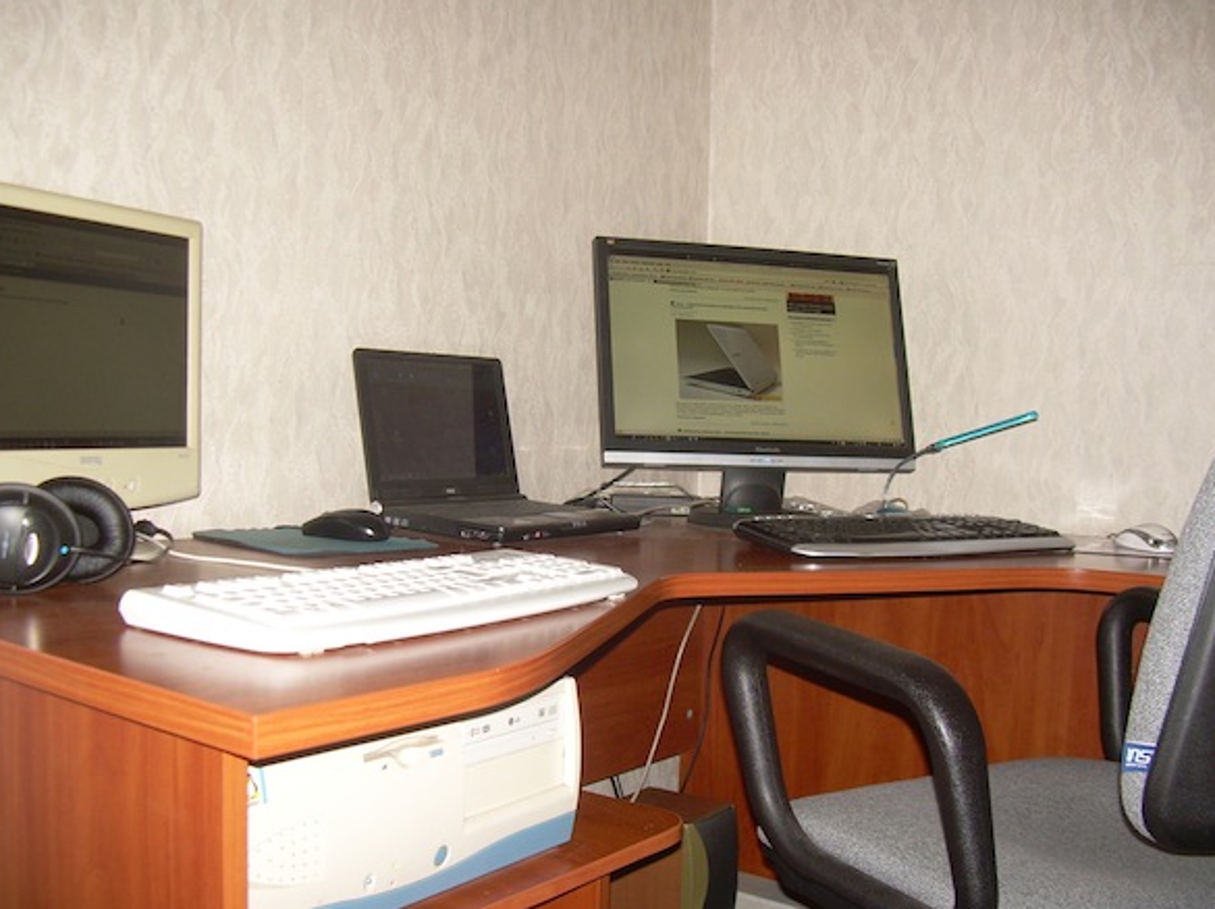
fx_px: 1368
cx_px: 602
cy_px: 446
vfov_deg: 36.8
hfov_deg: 47.9
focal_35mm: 39
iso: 92
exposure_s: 1/60
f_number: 2.8
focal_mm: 6.3
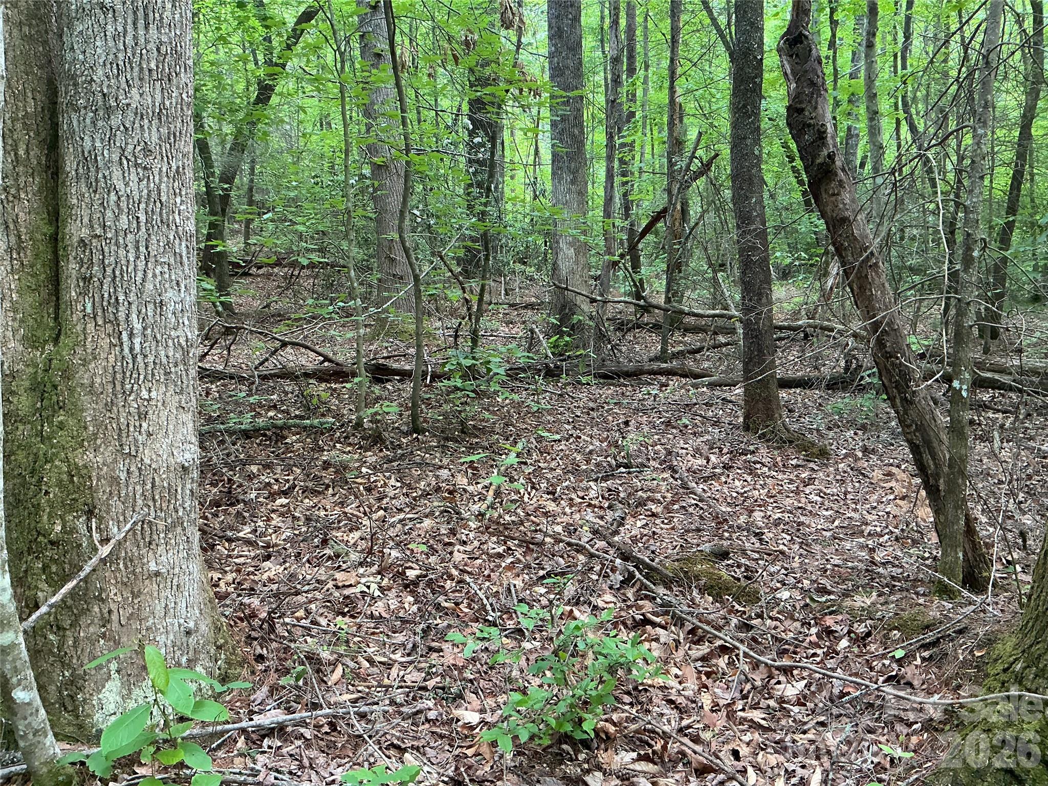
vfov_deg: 48.2
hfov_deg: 61.7
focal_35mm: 29
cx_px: 524
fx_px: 878
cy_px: 393
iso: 100
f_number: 1.8
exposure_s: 1/60
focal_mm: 3
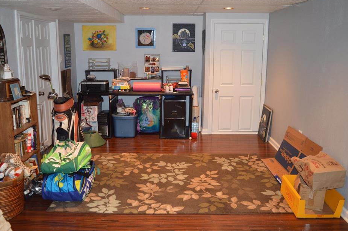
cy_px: 105
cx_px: 168
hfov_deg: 62.0
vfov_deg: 43.4
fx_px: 290
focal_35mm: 30
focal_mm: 18
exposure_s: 1/30
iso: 1250
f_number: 3.5
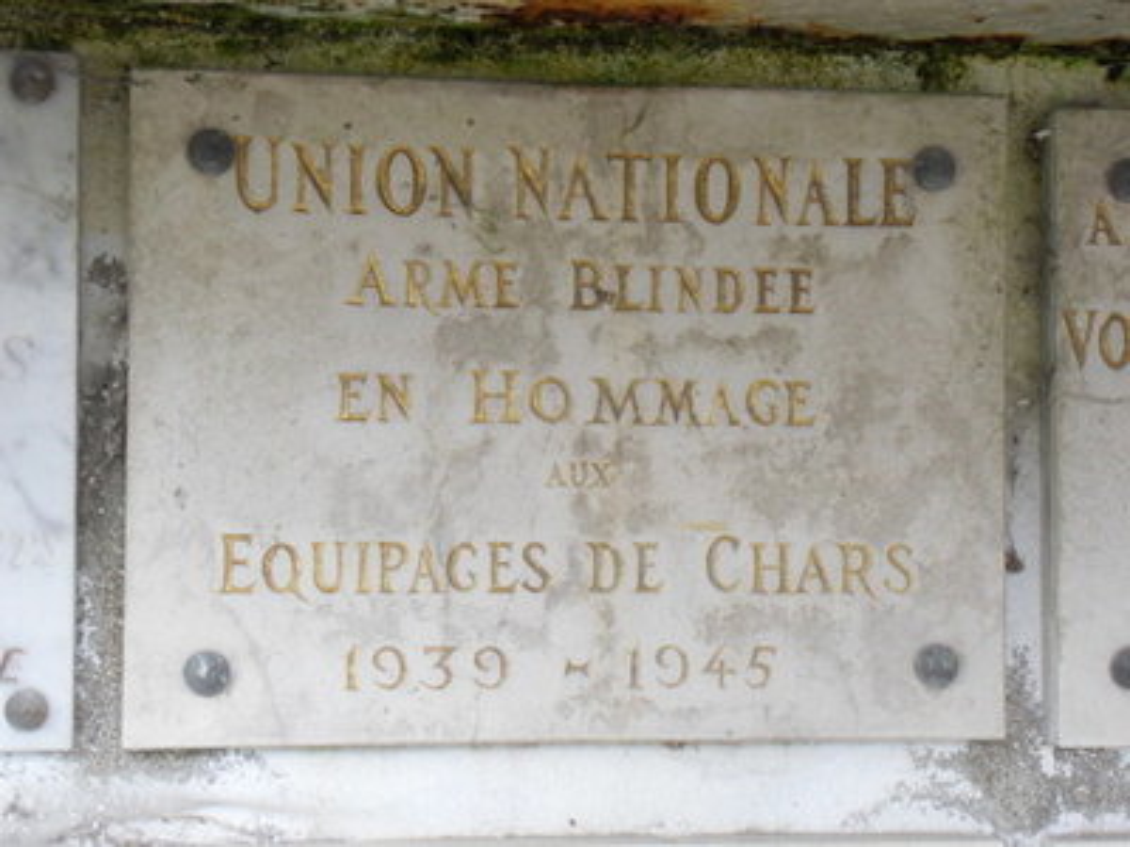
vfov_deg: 21.6
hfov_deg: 28.6
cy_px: 424
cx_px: 565
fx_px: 2220
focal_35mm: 68
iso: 200
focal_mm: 12.2
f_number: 5.1
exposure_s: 1/45
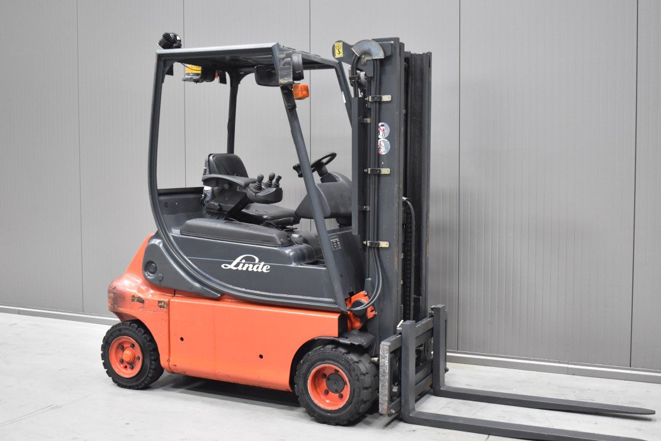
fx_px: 771
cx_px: 318
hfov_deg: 46.4
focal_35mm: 42
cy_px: 223
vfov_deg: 31.9
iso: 1600
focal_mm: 26
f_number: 4
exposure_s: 1/40
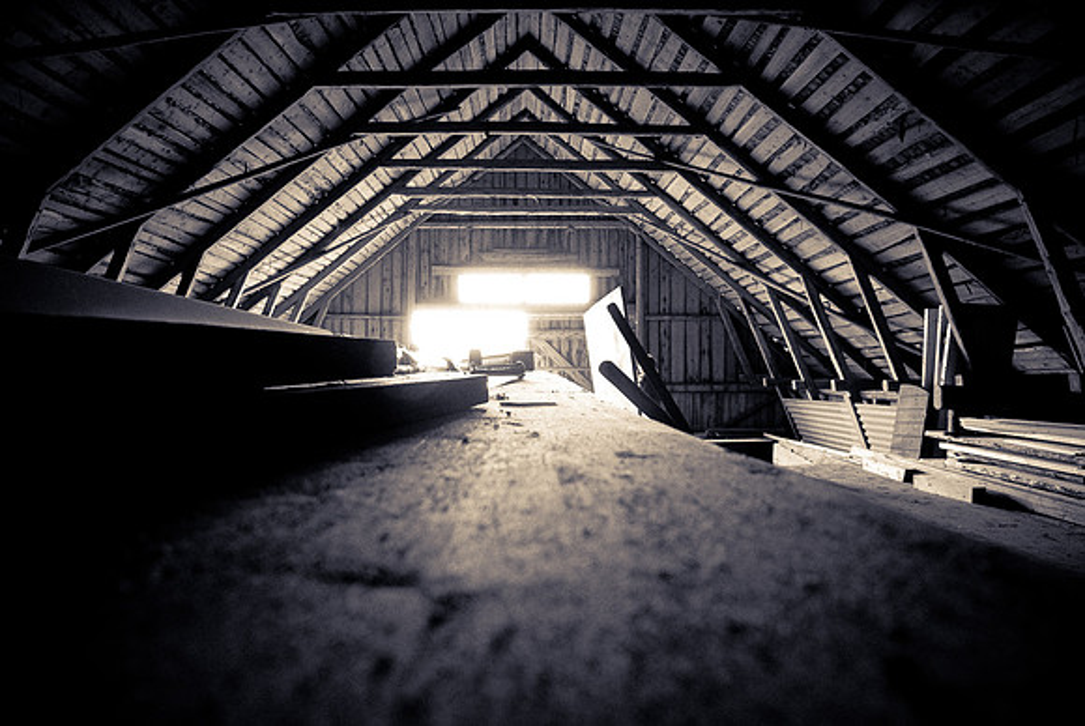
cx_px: 542
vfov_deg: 50.5
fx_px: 769
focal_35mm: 26
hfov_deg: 70.4
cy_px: 363
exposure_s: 13
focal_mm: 17
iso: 200
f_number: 7.1
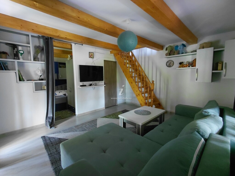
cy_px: 88
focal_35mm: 16
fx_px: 109
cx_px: 118
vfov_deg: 78.1
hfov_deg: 94.5
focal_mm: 1.64
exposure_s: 1/30
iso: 320
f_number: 2.2
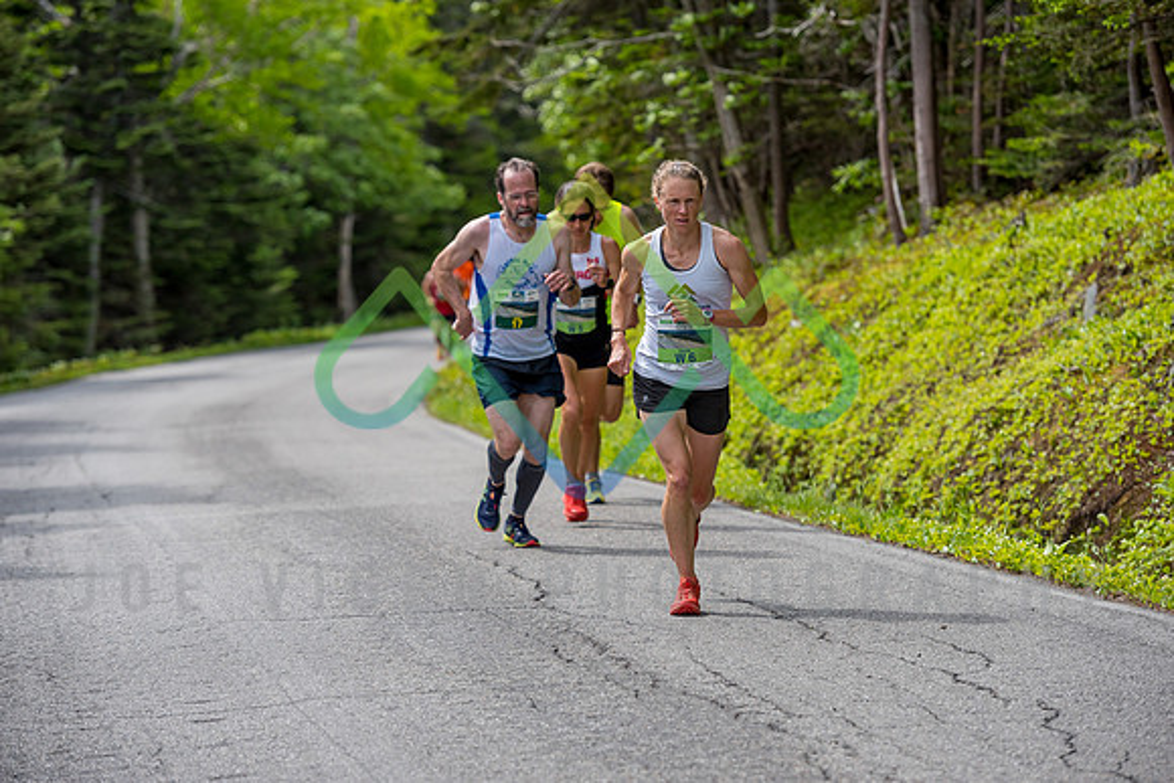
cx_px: 587
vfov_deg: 9.5
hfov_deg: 14.2
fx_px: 4729
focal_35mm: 145
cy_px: 392
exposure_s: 1/2500
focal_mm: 145
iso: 400
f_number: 4
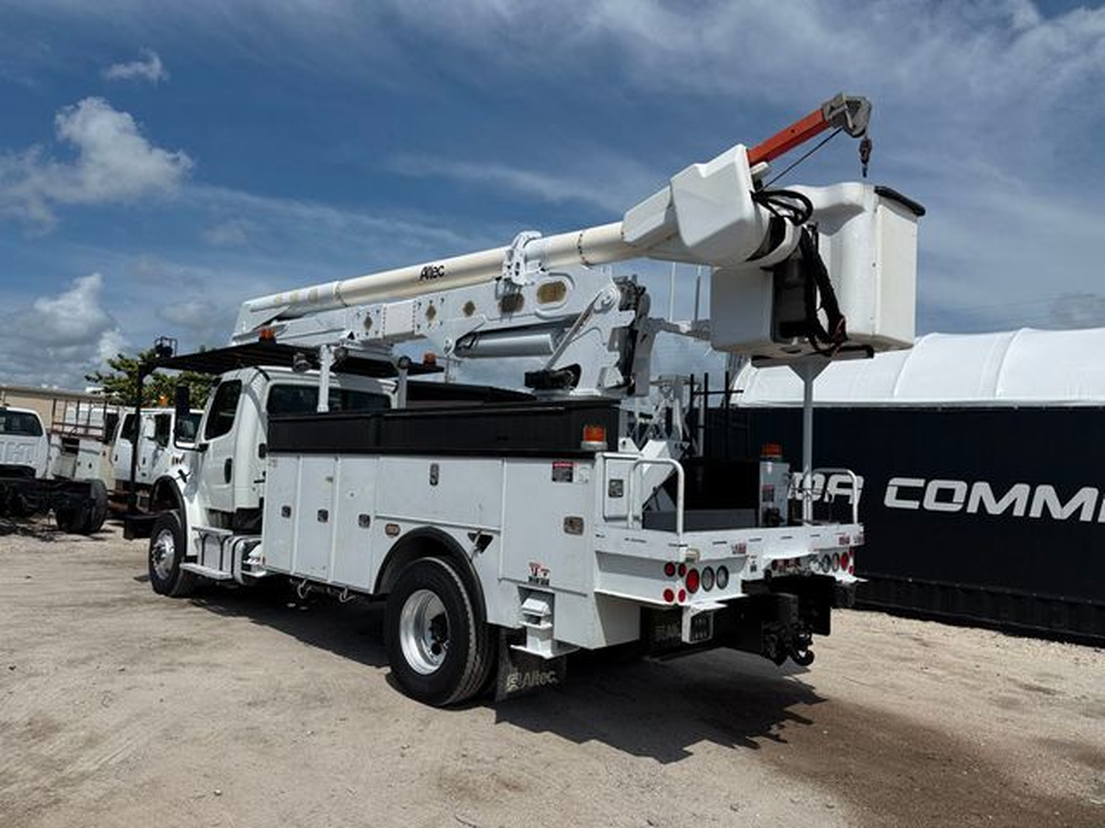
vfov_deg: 56.8
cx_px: 552
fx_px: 766
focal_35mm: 24
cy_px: 414
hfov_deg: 71.6
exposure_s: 1/11905
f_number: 1.78
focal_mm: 6.76
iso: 80
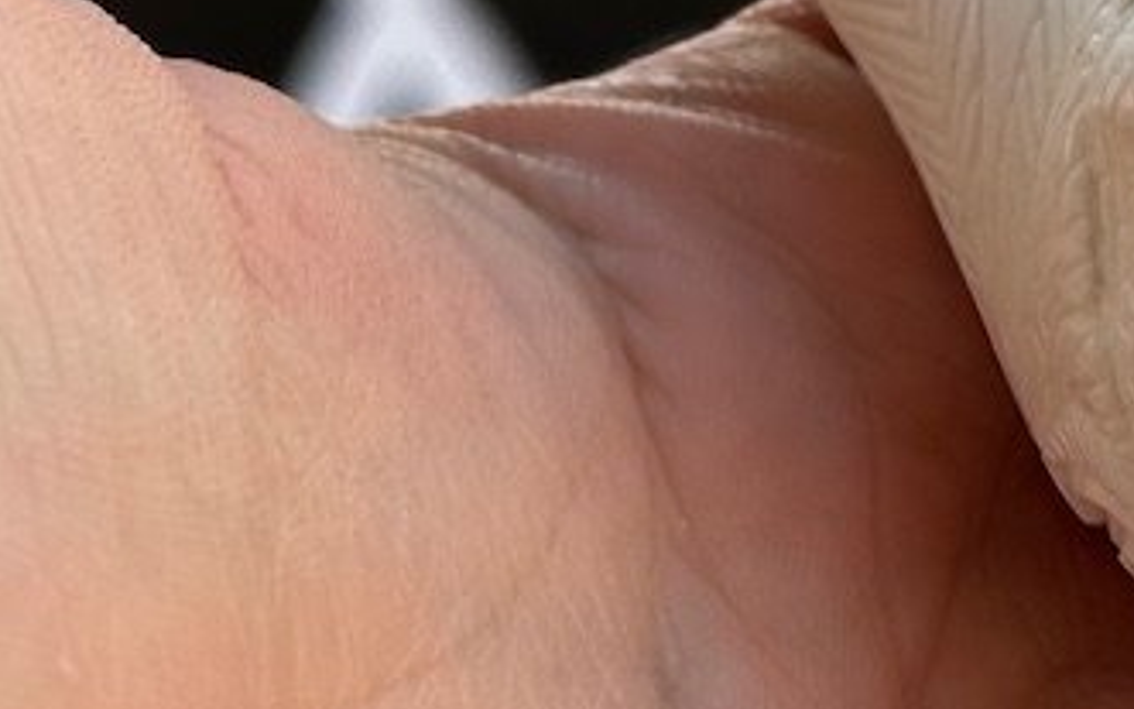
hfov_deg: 10.6
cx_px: 956
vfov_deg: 6.6
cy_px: -89
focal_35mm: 197
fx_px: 6089
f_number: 1.78
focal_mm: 6.86
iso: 64
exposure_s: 1/508
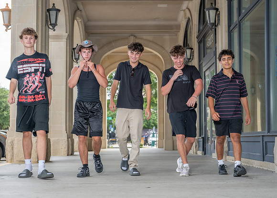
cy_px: 114
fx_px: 491
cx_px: 122
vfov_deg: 22.8
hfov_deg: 31.5
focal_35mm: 62
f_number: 3.2
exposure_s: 1/400
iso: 250
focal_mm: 50
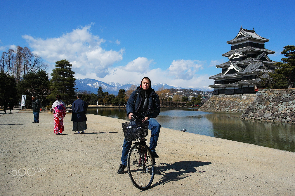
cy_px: 98
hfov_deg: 61.9
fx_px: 246
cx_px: 148
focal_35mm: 30
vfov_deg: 43.6
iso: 100
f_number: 3.5
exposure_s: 1/2000
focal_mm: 20
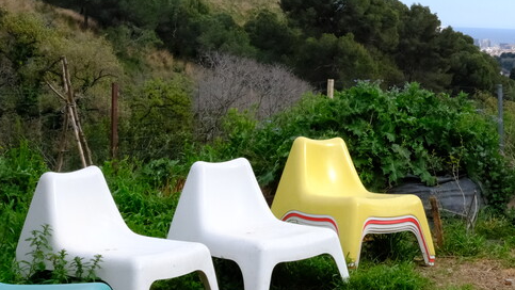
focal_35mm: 91
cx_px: 468
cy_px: 55
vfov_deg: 13.2
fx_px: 1243
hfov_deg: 22.8
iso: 1600
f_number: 11
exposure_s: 1/1000
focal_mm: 23
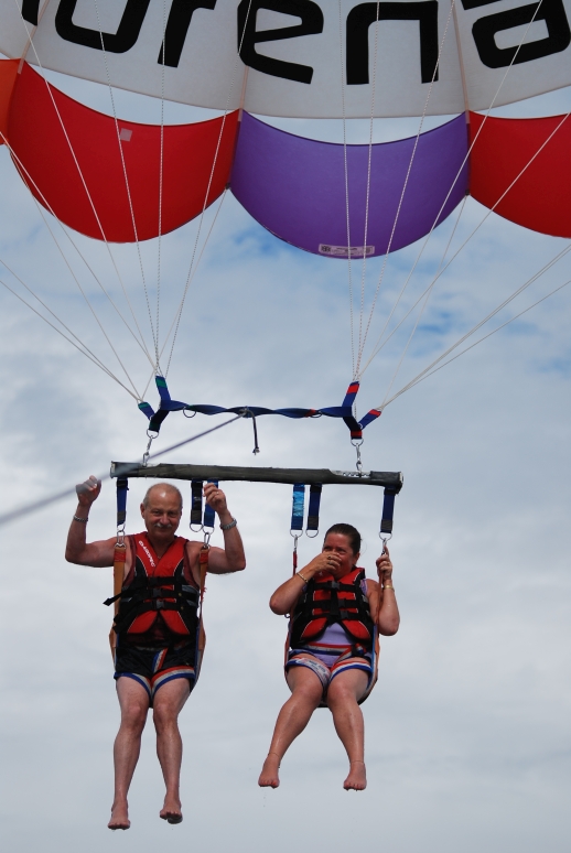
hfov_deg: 7.6
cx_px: 286
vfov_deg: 11.4
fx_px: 4271
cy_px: 426
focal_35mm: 180
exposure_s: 1/1000
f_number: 4.5
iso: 100
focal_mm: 120
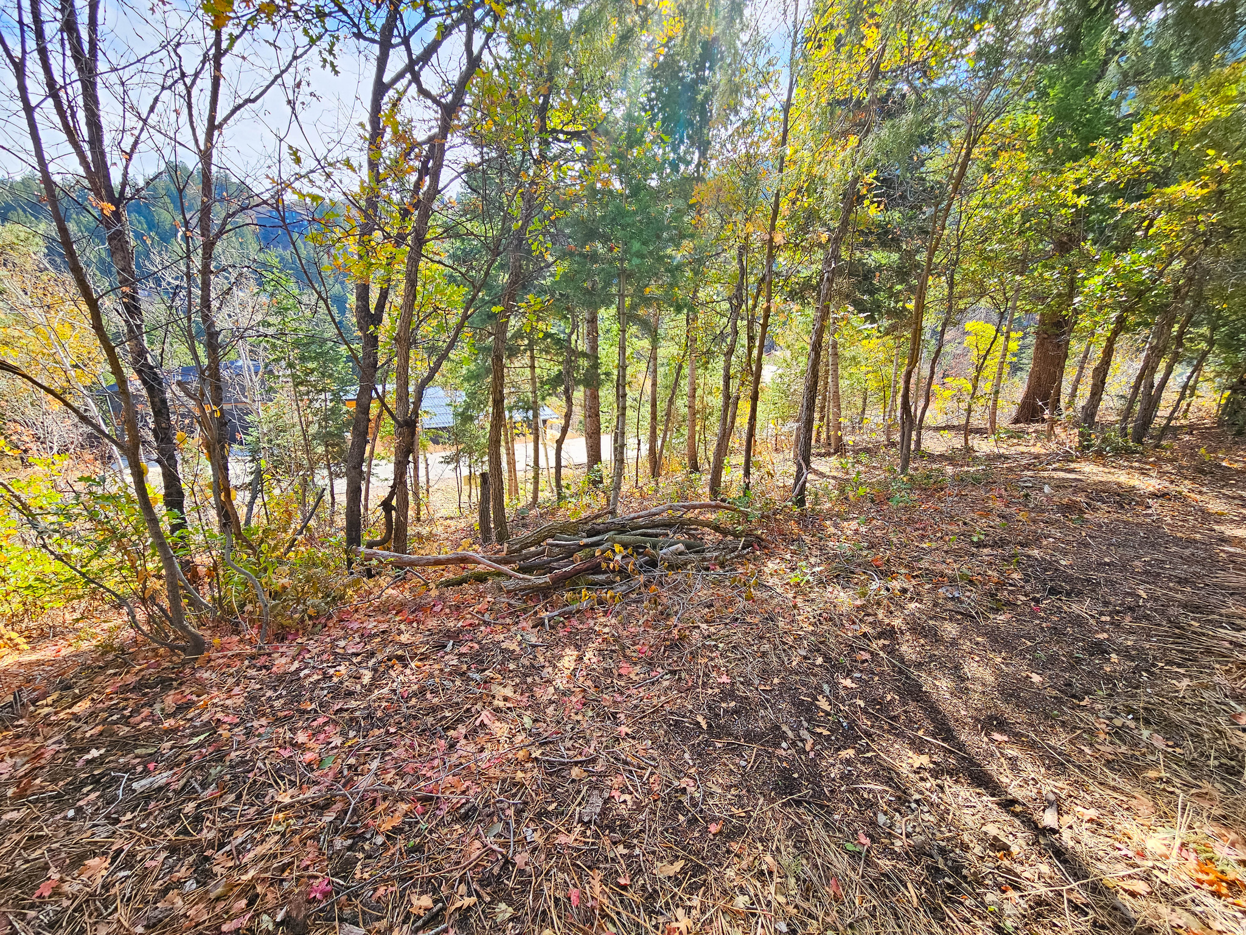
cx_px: 623
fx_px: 468
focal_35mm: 13
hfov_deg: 106.2
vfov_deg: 89.9
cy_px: 468
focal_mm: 2.2
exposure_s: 1/420
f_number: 2.2
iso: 50
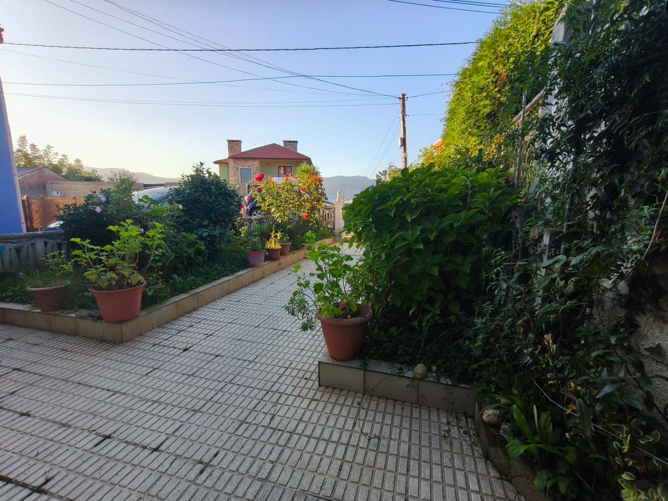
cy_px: 250
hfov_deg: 98.2
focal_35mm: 15
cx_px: 334
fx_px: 289
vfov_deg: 81.7
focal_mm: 1.67
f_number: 2.2
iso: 50
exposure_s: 1/107
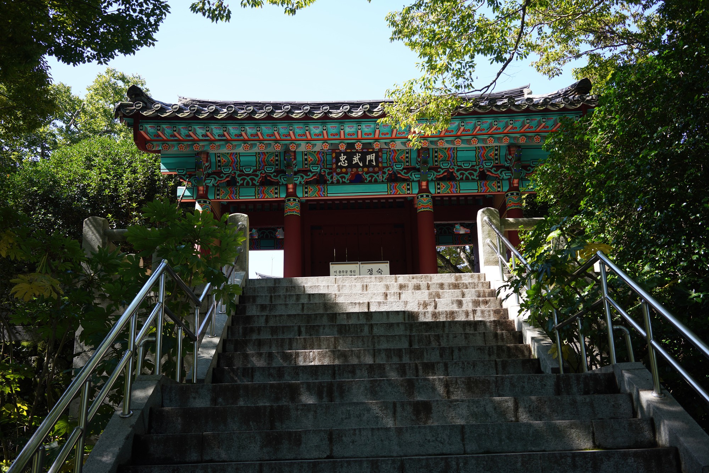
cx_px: 354
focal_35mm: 35
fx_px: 689
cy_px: 236
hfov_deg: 54.4
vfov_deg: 37.9
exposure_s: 1/125
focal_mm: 35
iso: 100
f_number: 5
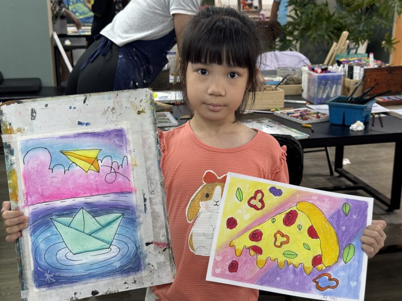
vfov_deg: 30.3
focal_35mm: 48
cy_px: 150
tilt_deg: -16.3
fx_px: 557
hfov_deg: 39.7
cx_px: 201
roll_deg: +0.9
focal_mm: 6.76
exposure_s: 1/50
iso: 50
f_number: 1.78
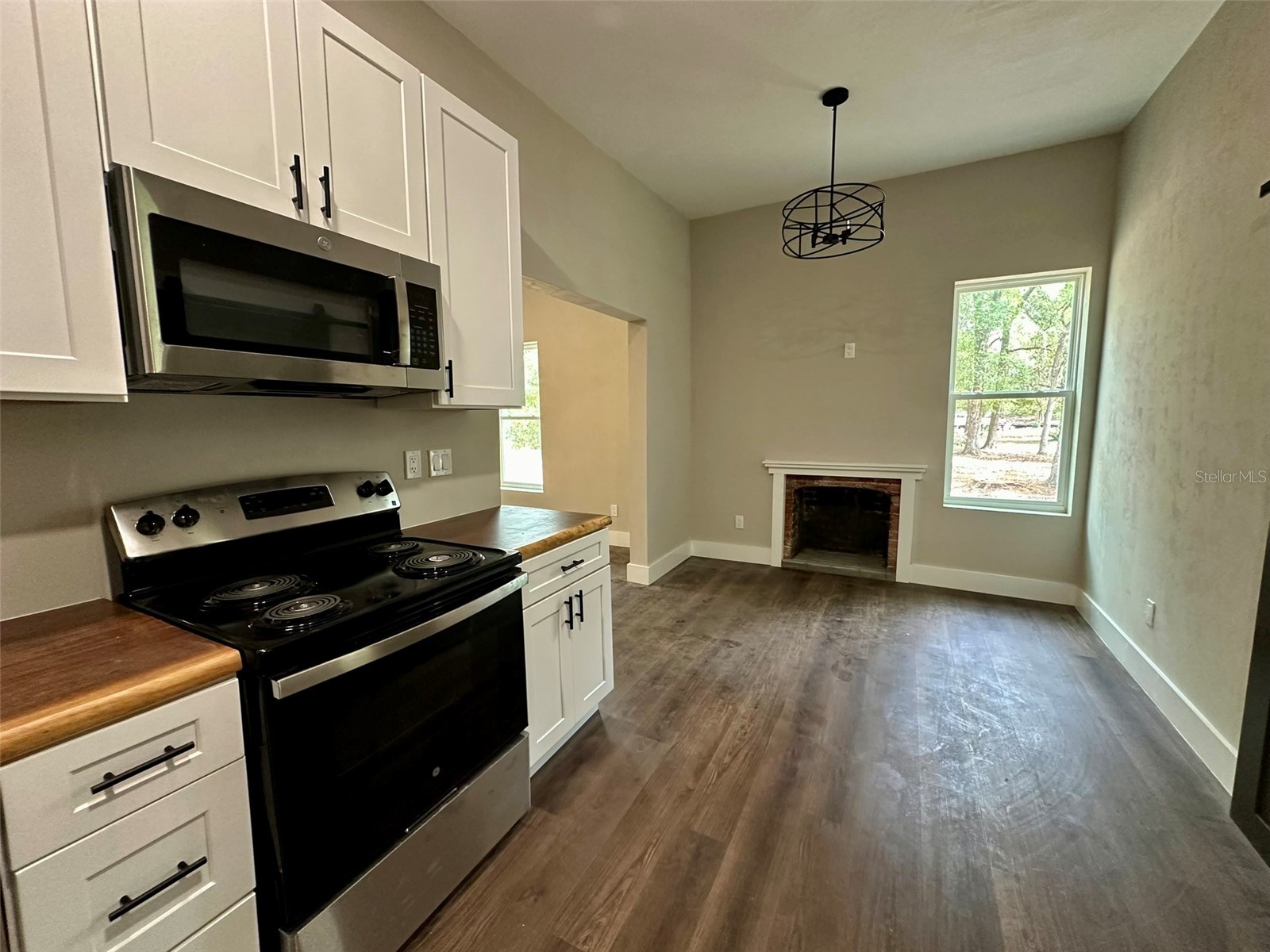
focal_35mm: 14
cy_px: 476
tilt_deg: -6.0
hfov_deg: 102.1
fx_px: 514
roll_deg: +0.8
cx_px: 635
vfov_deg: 85.7
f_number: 2.2
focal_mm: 2.22
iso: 400
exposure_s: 1/60
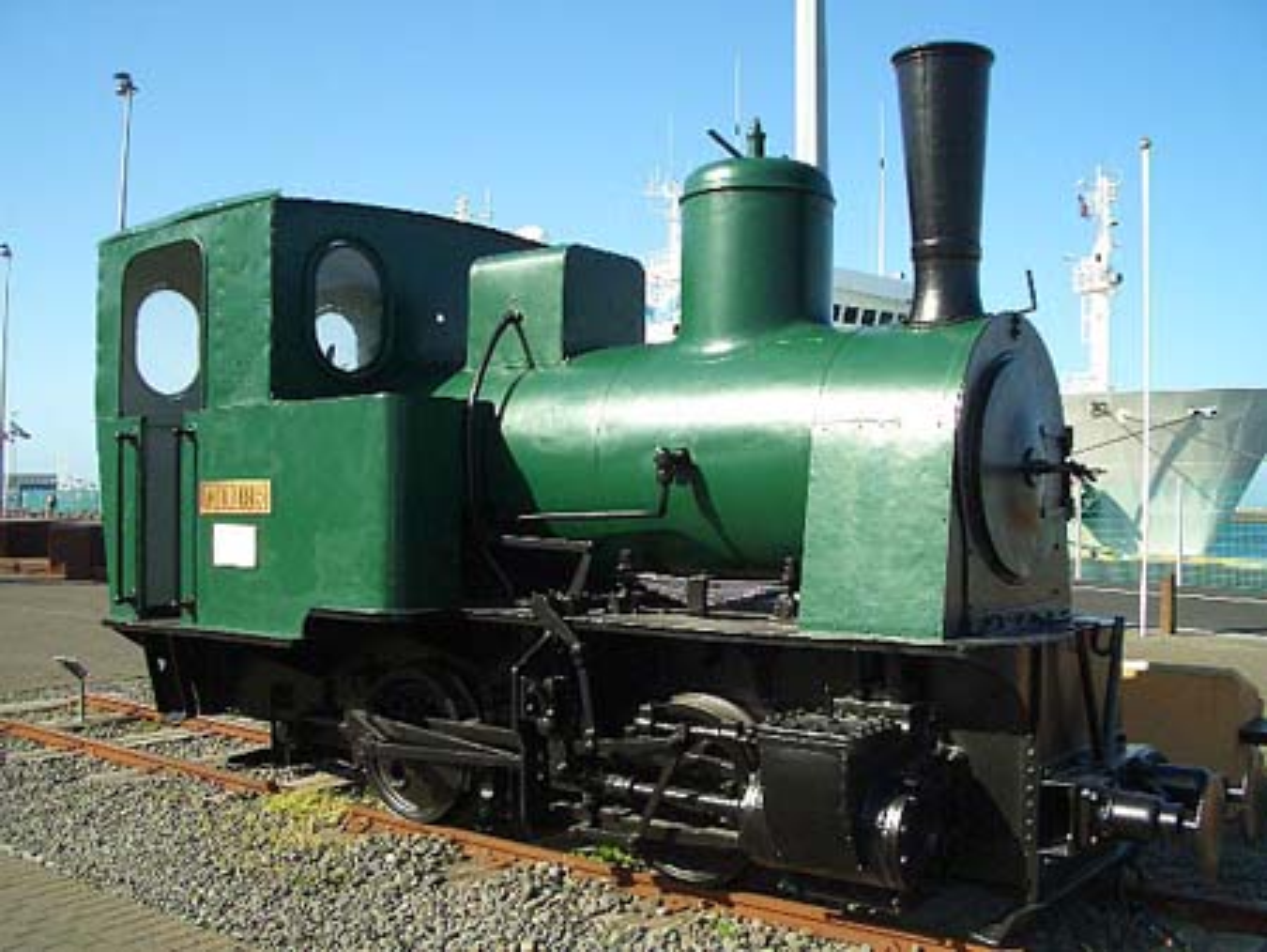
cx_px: 634
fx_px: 1282
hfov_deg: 52.6
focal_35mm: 35
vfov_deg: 40.7
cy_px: 476
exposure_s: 1/800
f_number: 4.3
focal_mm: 5.8
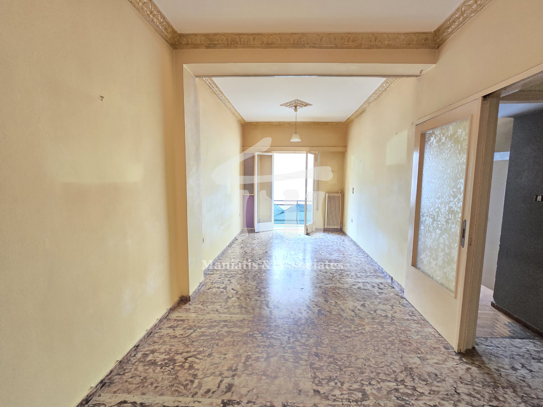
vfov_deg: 89.9
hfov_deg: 106.2
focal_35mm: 13
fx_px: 204
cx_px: 272
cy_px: 204
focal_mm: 2.2
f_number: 2.2
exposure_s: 1/50
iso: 800
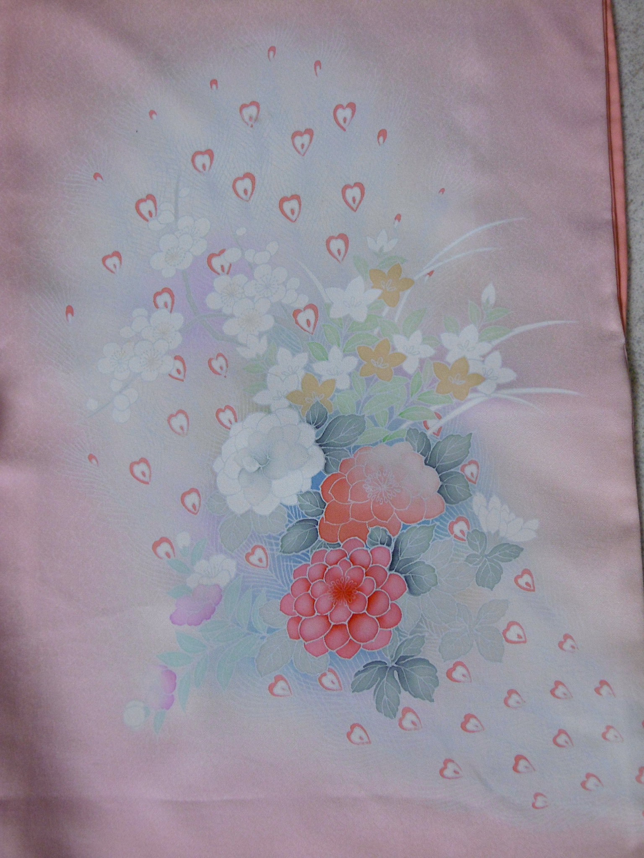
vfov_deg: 43.9
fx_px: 1067
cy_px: 429
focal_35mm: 43
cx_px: 322
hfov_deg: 33.6
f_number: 3.8
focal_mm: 7.7
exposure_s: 1/40
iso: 200
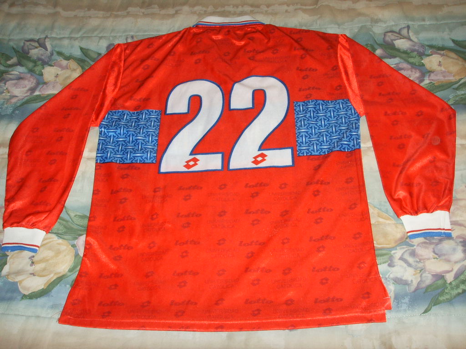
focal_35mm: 39
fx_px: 525
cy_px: 174
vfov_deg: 36.8
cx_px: 233
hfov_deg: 47.9
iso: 100
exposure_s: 1/45
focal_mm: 6.6
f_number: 3.5
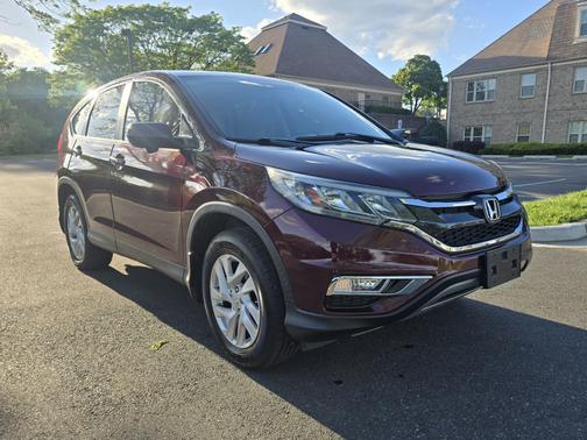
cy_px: 220
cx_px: 294
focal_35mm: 23
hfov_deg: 73.9
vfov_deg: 58.9
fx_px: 390
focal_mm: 6.3
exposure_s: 1/476
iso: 12
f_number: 1.7
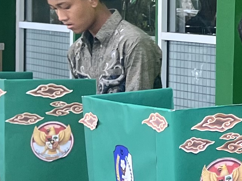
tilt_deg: -4.0
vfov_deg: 9.0
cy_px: 111
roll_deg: -2.1
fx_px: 1146
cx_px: 648
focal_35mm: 164
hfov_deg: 10.0
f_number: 1.6
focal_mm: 5.1
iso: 50
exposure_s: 1/121
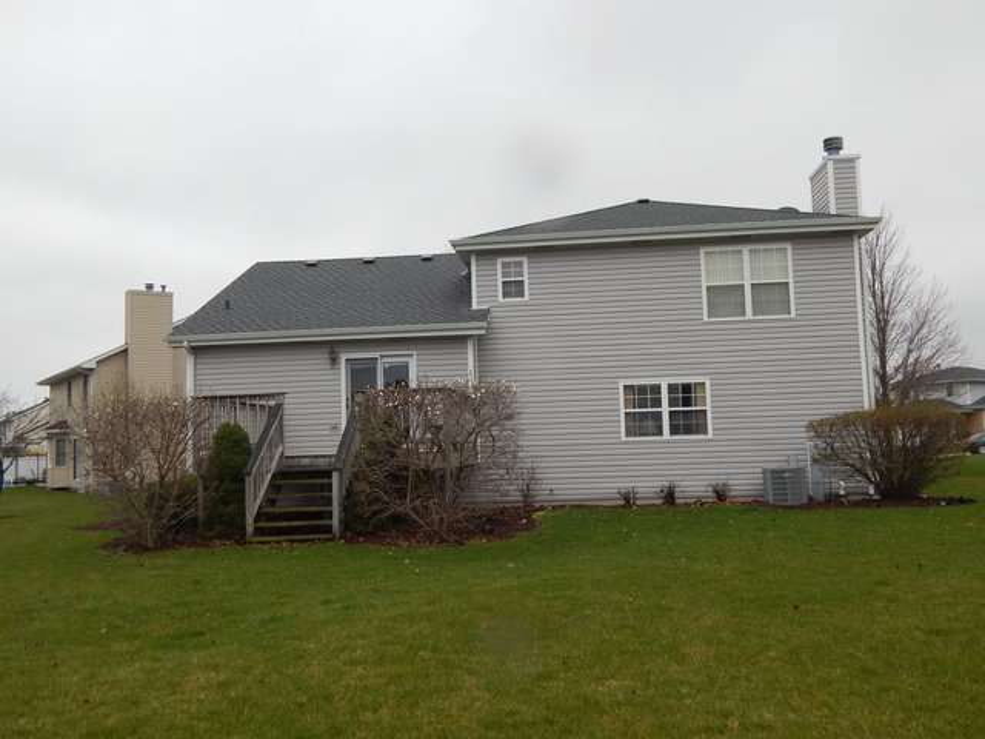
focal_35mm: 31
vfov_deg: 45.4
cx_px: 492
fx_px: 882
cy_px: 370
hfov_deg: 58.4
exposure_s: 1/500
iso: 125
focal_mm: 5.6
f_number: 3.2
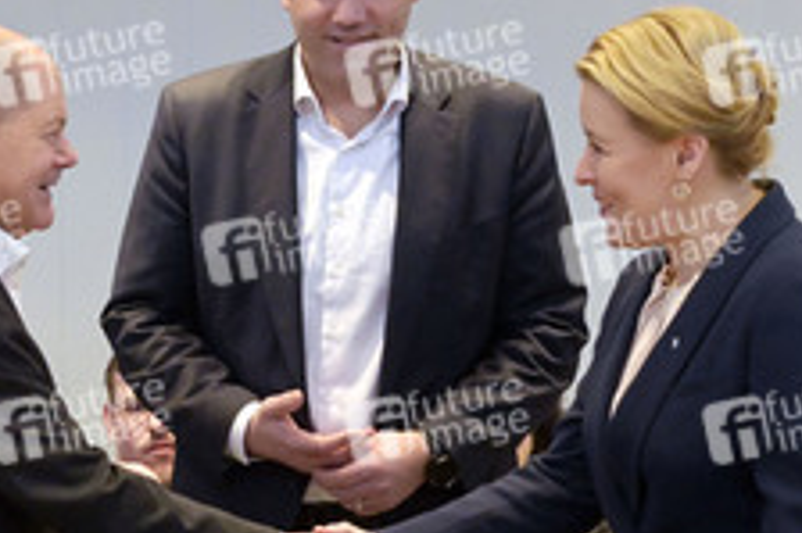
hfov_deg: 18.1
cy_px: 333
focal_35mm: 113
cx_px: 342
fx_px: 2515
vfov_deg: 12.1
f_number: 5.6
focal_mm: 56
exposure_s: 1/400
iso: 10000
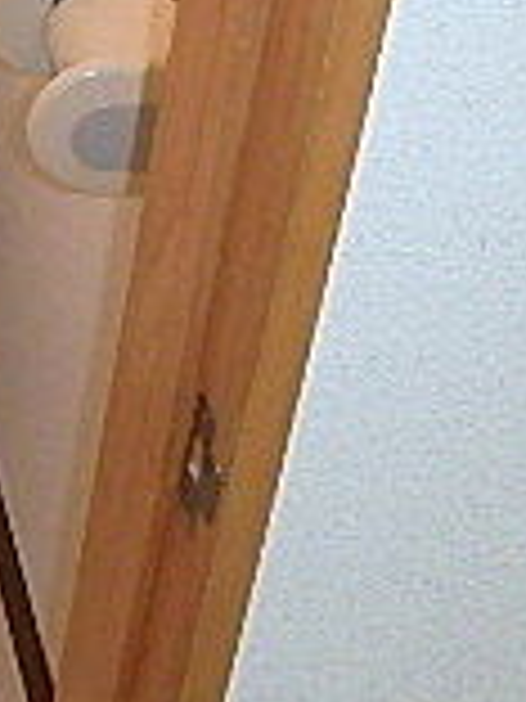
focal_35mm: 86
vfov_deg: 21.1
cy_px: -153
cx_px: -360
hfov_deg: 15.3
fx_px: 1742
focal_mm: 3.7
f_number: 3.5
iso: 400
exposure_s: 1/30
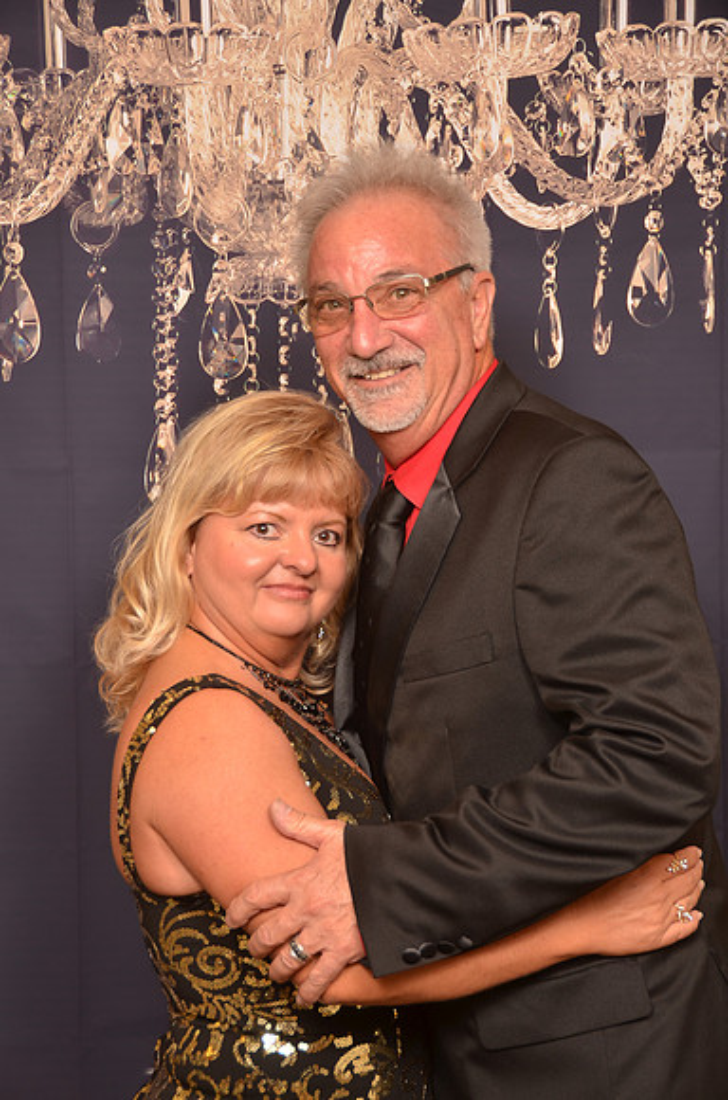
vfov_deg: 24.2
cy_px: 550
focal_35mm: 84
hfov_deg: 16.2
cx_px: 364
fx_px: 2560
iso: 200
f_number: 5.6
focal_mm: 56
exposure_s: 1/60
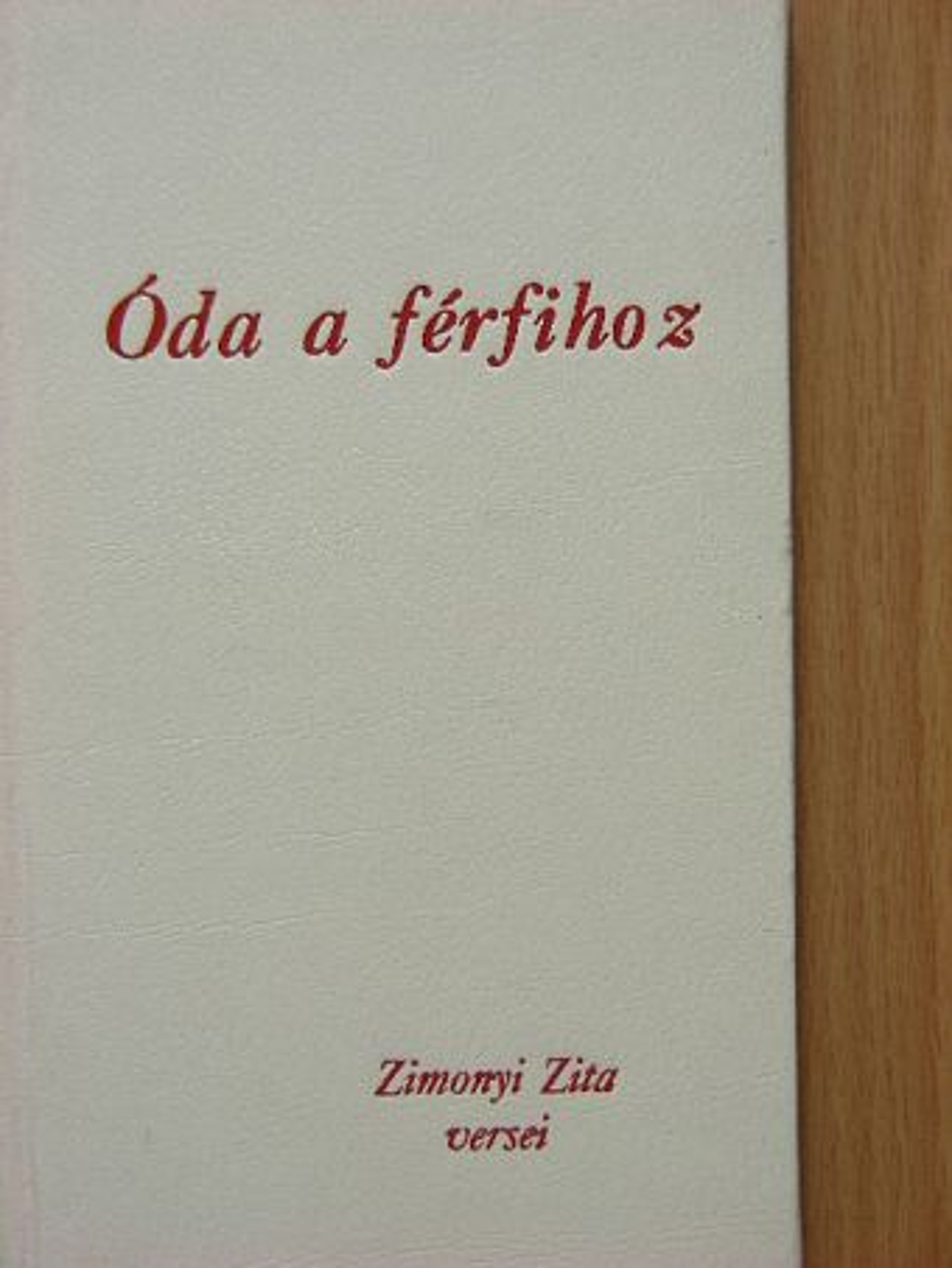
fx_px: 4691
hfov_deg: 11.6
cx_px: 476
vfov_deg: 15.4
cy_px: 634
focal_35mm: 128
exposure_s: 1/59.8
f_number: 3.5
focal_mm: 21.3
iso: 77
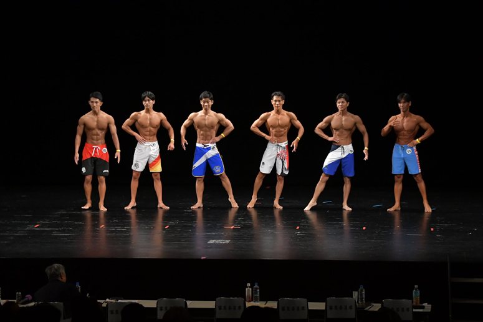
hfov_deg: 16.1
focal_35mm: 127
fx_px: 1703
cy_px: 161
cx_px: 242
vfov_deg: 10.8
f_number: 5.6
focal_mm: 85
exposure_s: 1/400
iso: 3200
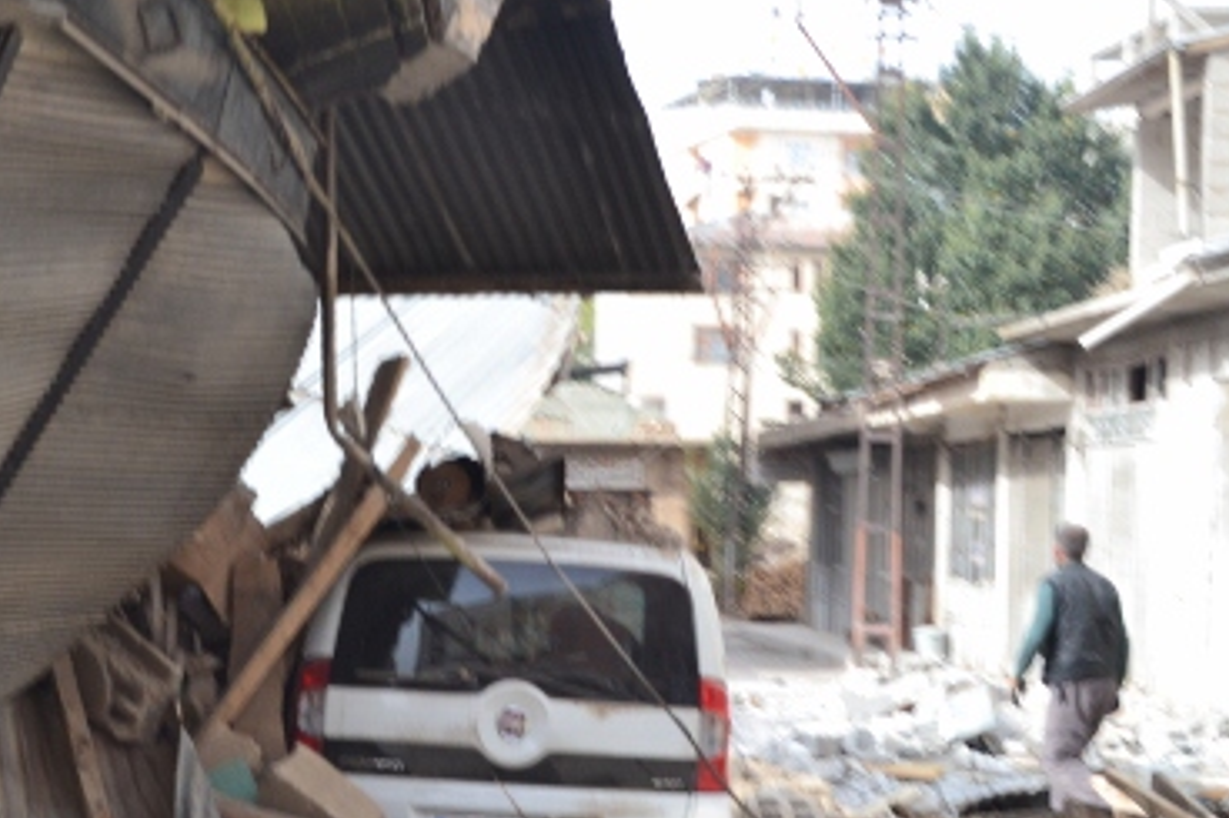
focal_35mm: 94
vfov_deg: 14.5
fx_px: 3207
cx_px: 384
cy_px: 502
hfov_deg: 21.6
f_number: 9
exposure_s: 1/125
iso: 400
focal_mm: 36
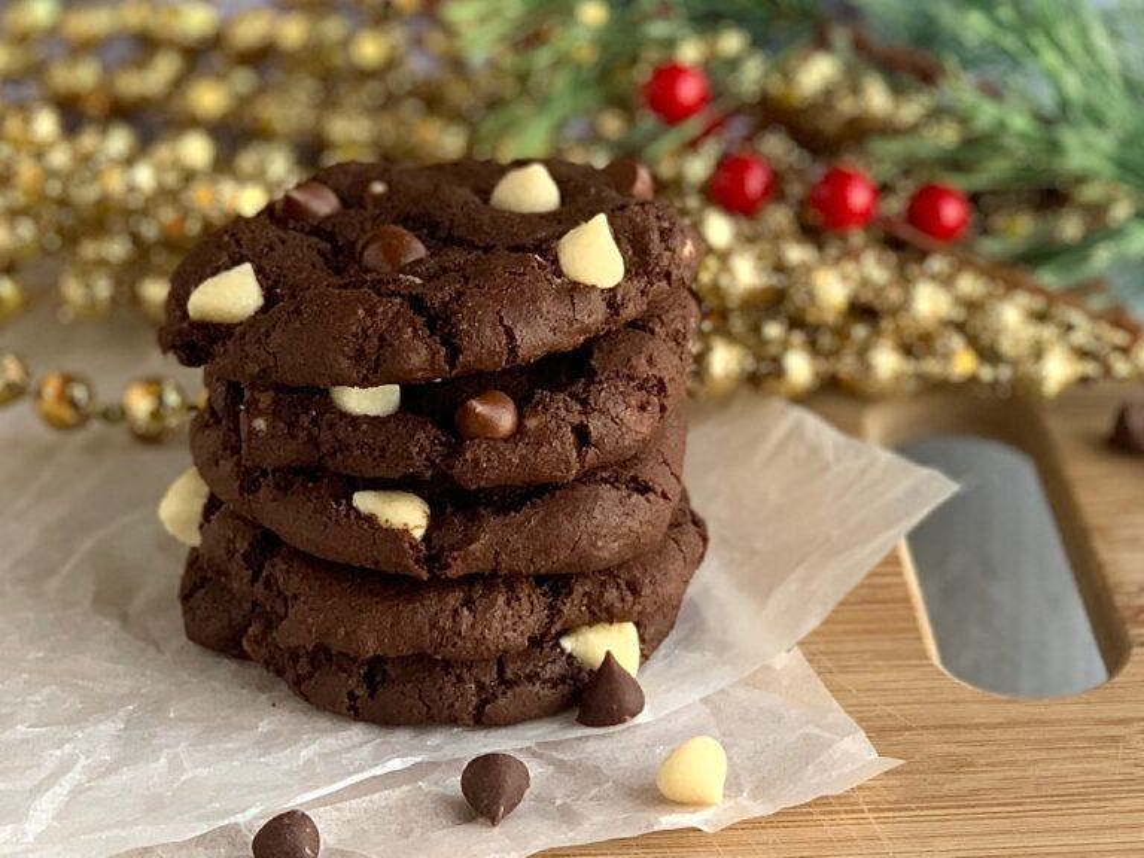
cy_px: 429
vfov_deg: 28.0
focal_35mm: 52
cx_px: 572
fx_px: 1719
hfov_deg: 36.8
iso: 80
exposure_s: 1/122
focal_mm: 6
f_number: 2.4
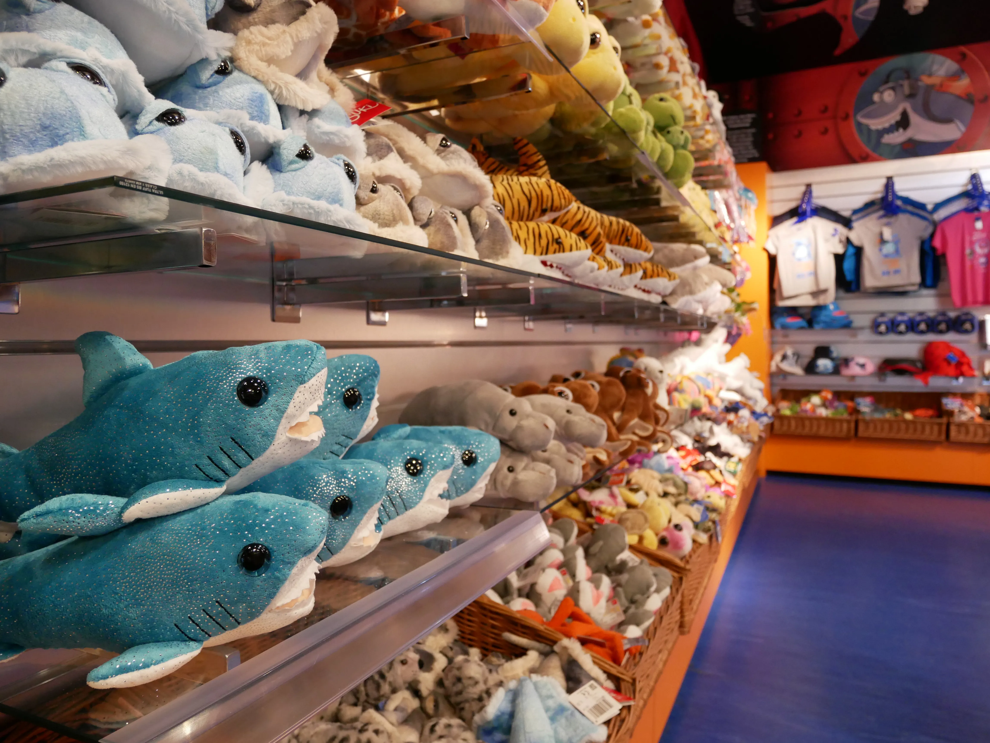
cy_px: 372
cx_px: 495
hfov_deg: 71.6
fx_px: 687
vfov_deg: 56.9
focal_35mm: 24
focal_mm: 12
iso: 1250
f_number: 3.5
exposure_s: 1/60
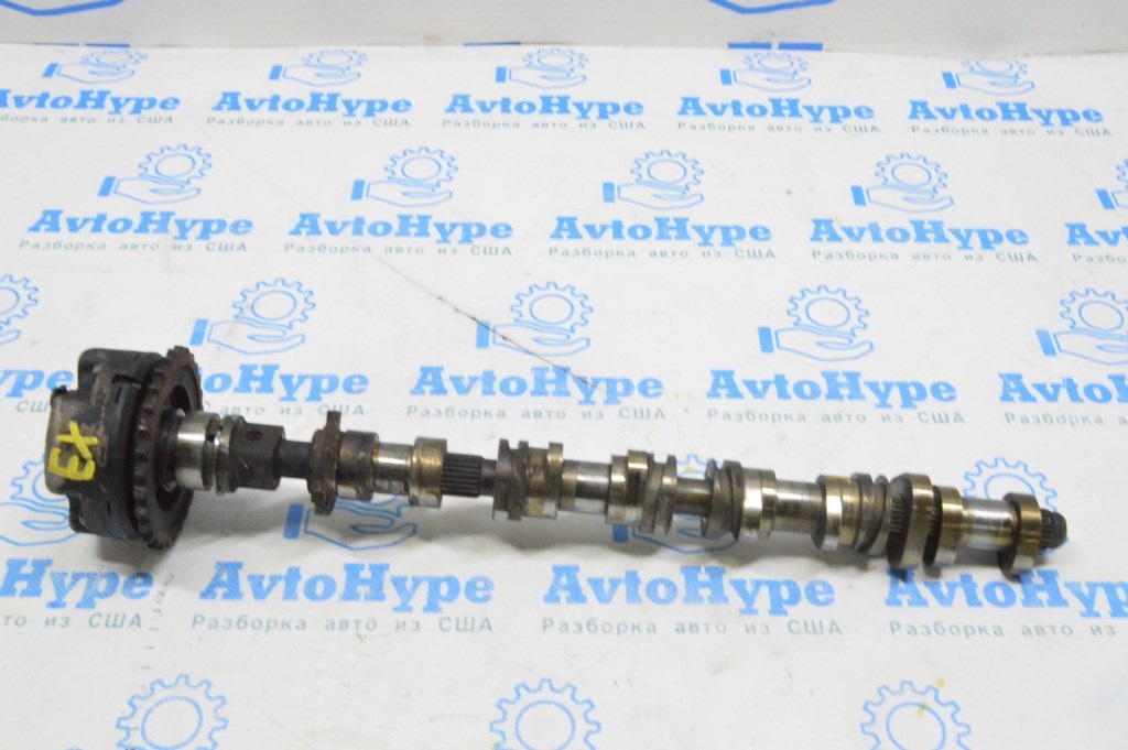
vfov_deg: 34.2
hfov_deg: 49.6
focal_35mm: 39
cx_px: 564
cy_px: 375
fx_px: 1221
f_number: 20
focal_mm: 26
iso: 6400
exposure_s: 1/20
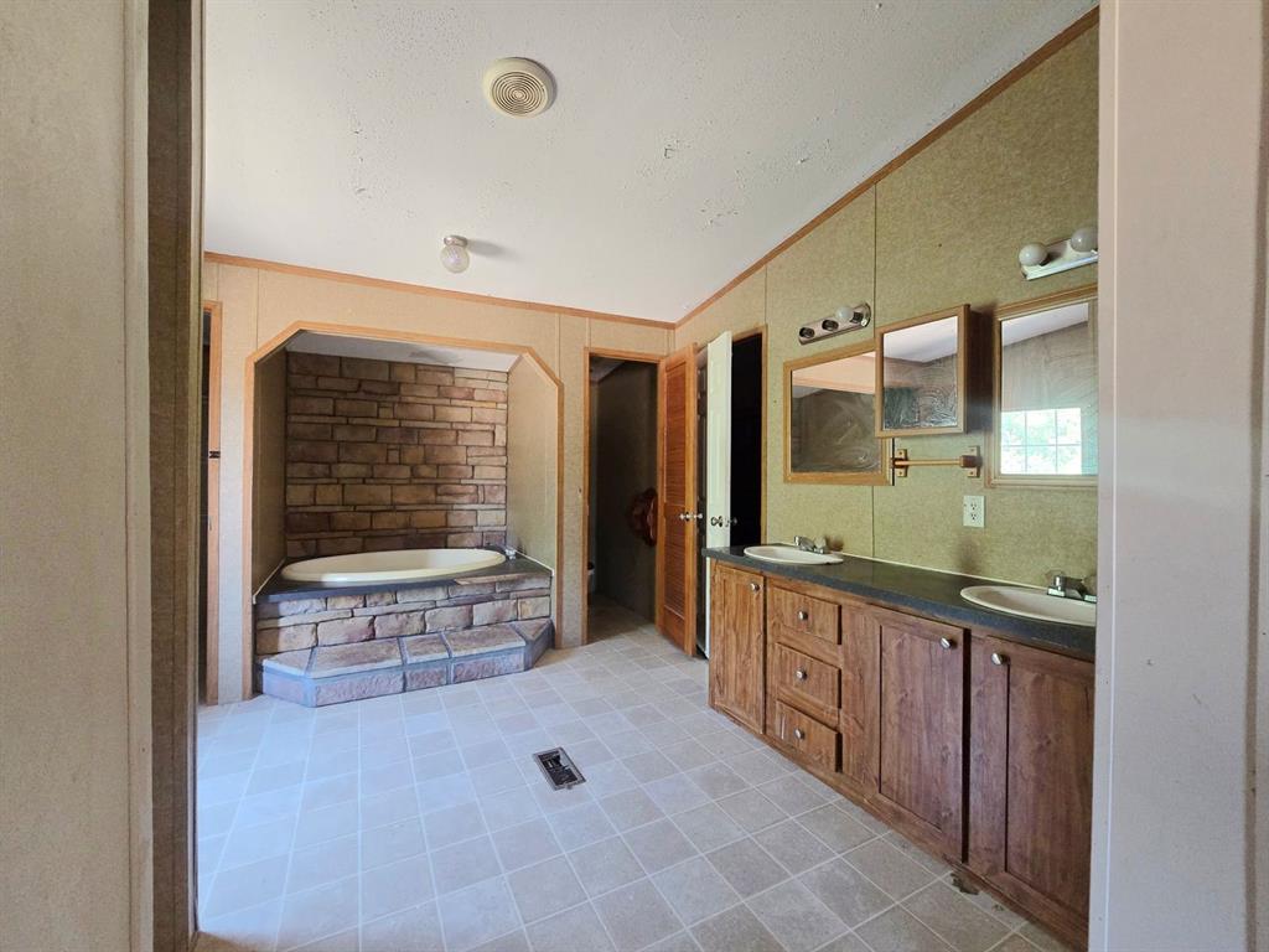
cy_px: 476
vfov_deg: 89.9
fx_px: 477
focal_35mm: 13
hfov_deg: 106.2
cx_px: 634
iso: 500
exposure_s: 1/60
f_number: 2.2
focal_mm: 2.2
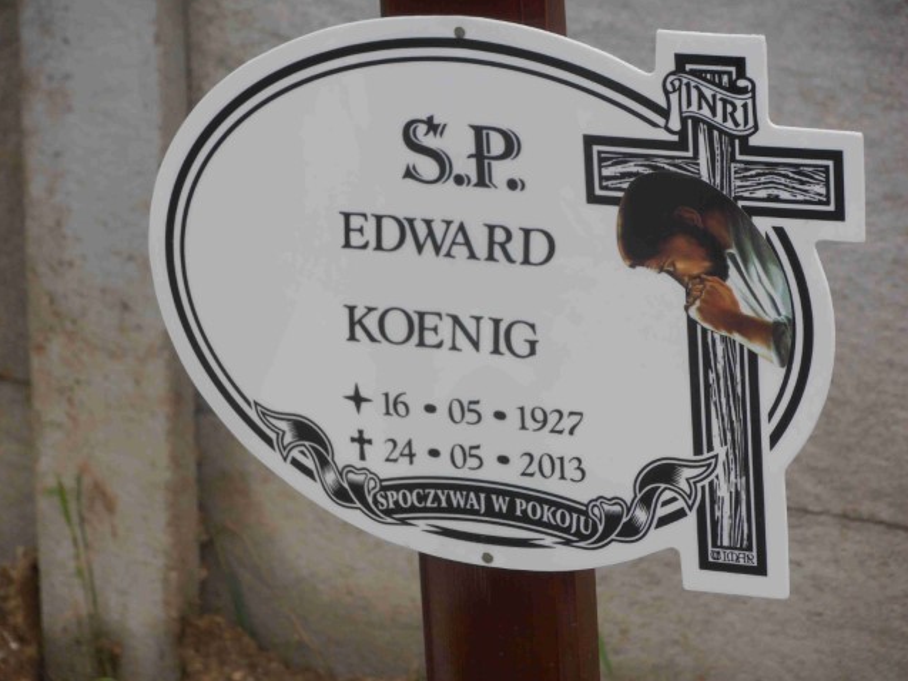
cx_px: 453
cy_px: 340
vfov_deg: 7.5
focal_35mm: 199
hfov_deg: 9.9
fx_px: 5221
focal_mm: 35.05
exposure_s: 1/160
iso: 80
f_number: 5.8
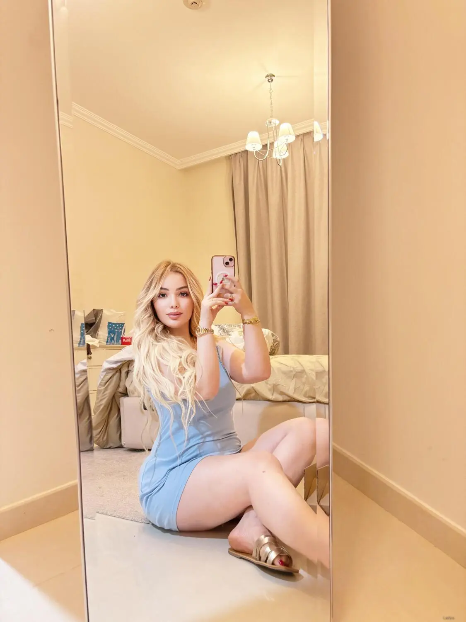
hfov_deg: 53.1
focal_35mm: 26
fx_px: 467
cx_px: 233
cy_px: 311
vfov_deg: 67.3
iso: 400
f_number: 1.6
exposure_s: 1/50
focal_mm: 5.96
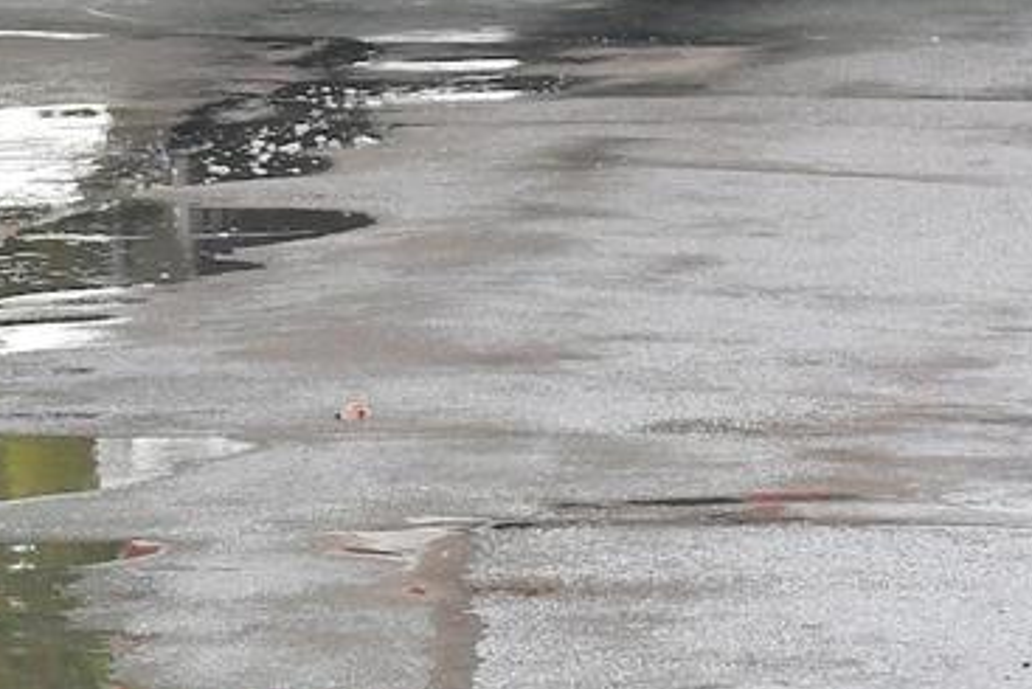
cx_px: -970
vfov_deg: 3.0
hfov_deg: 4.5
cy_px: -346
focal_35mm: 455
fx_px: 13048
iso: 800
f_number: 7.1
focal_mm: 58
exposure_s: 1/200
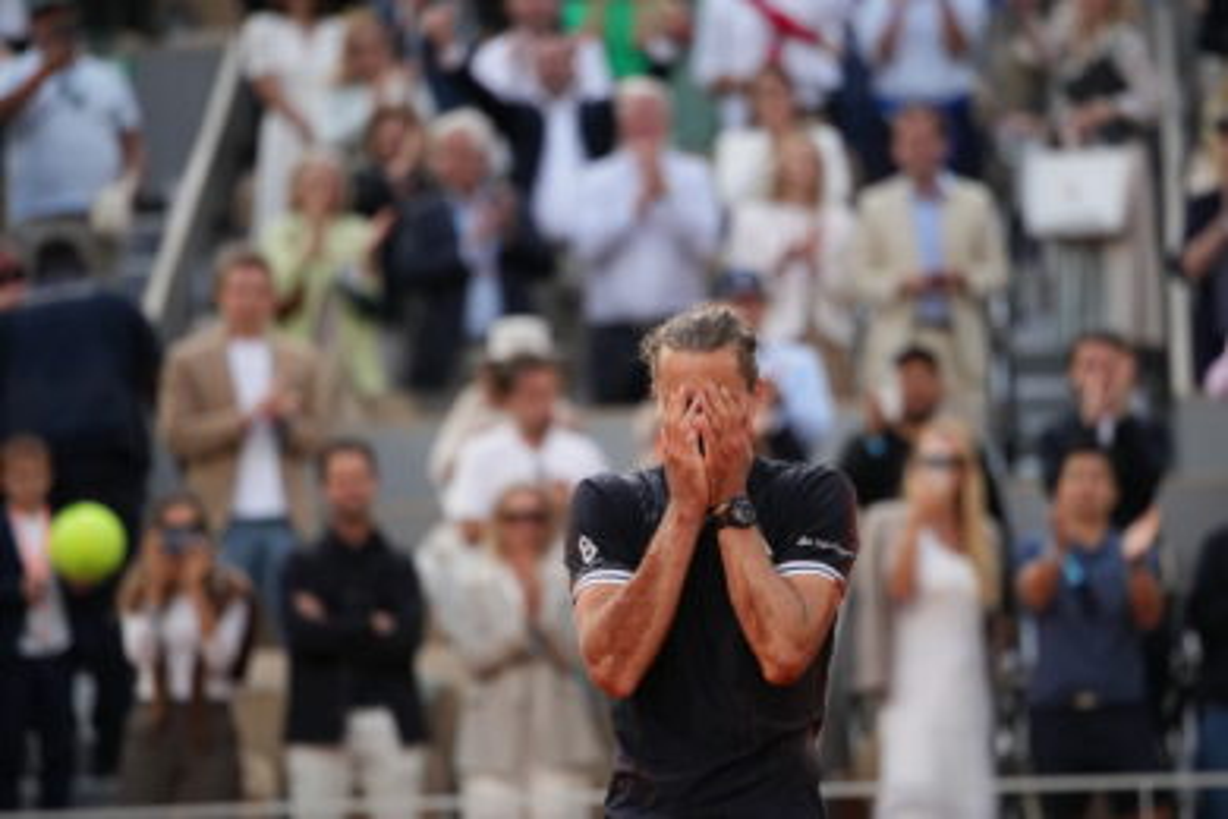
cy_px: 410
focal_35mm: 225
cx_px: 614
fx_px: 7674
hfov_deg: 9.1
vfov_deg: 6.1
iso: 1250
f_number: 2
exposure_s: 1/8000
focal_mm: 150
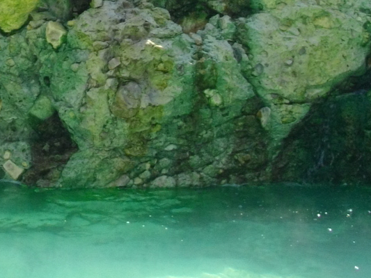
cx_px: -17
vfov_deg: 11.6
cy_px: -117
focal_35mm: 123
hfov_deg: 15.7
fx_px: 1319
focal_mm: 5.7
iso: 100
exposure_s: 1/160
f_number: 5.5
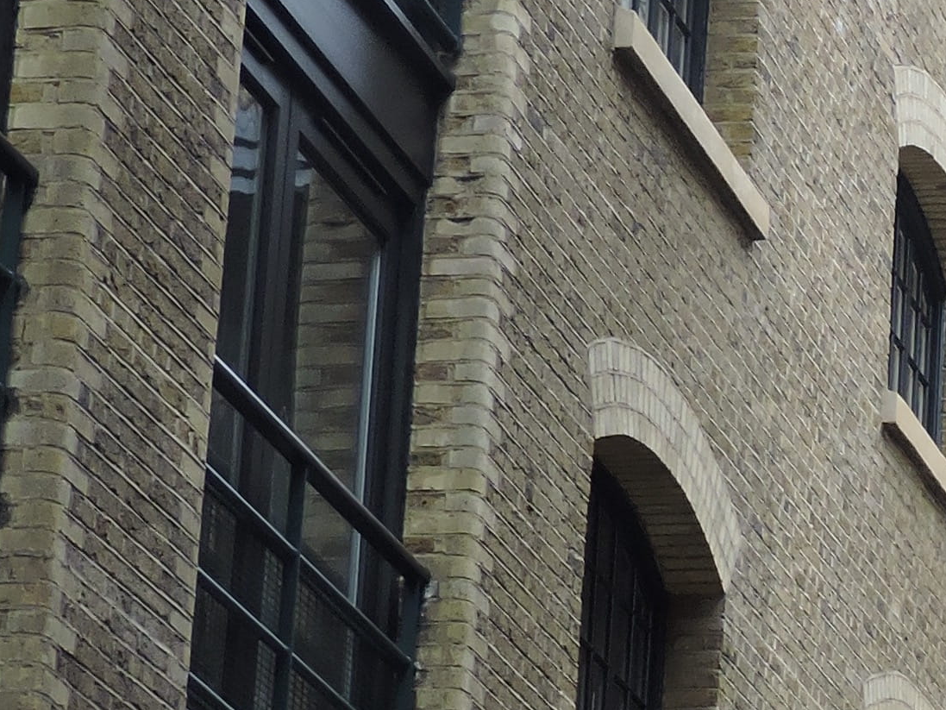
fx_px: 5740
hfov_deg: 9.1
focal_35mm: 210
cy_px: 464
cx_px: 1613
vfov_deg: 7.1
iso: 140
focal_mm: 8.9
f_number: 3.6
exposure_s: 1/50
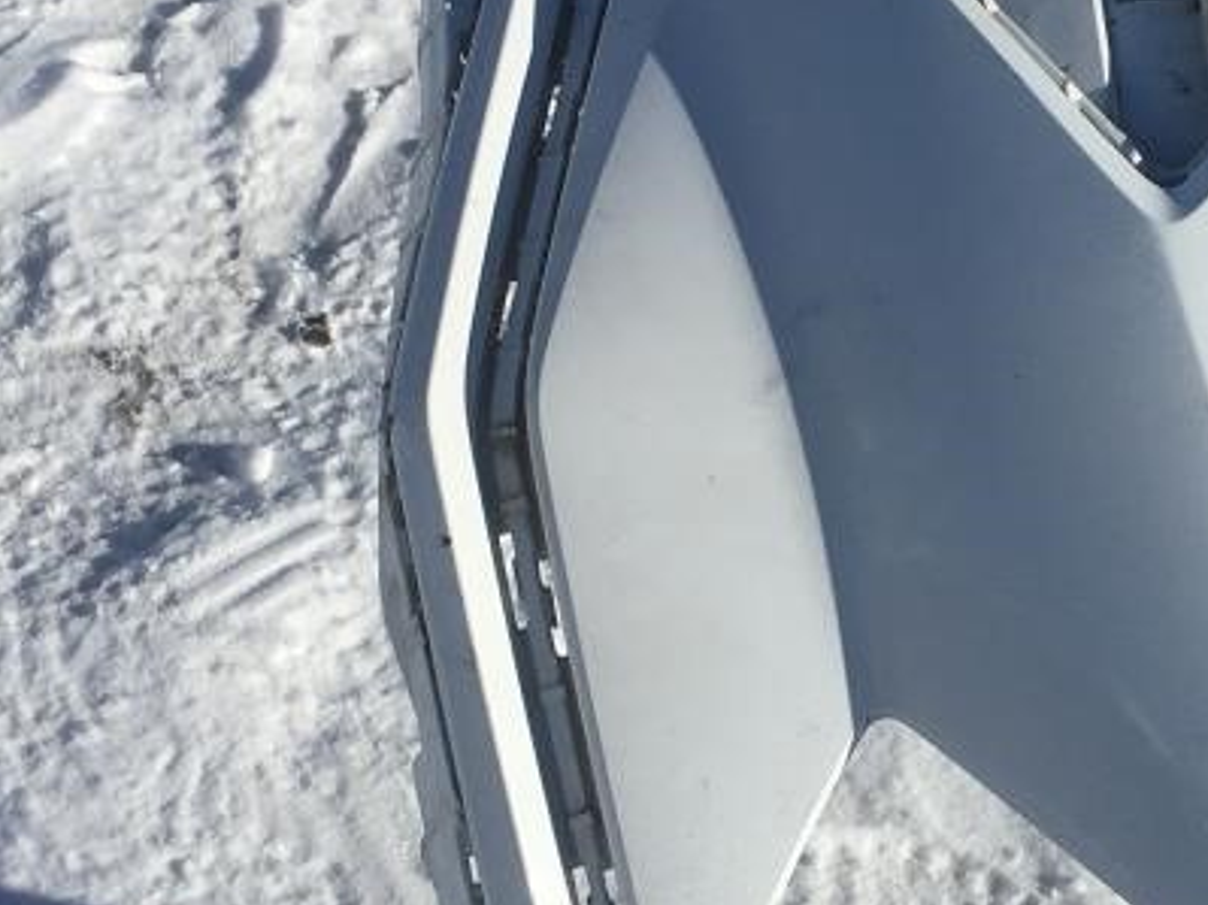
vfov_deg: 15.9
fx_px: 3244
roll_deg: -14.7
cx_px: 966
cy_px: 499
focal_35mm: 93
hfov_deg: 20.8
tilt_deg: -42.8
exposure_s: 1/3846
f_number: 2.2
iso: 25
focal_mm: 4.15
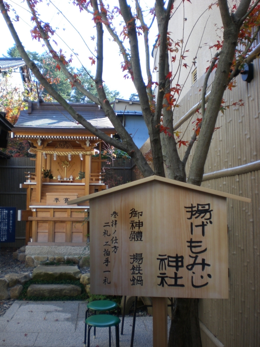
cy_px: 174
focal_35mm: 38
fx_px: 381
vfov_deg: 49.0
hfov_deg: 37.7
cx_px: 130
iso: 50
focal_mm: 6.3
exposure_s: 1/160
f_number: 3.1
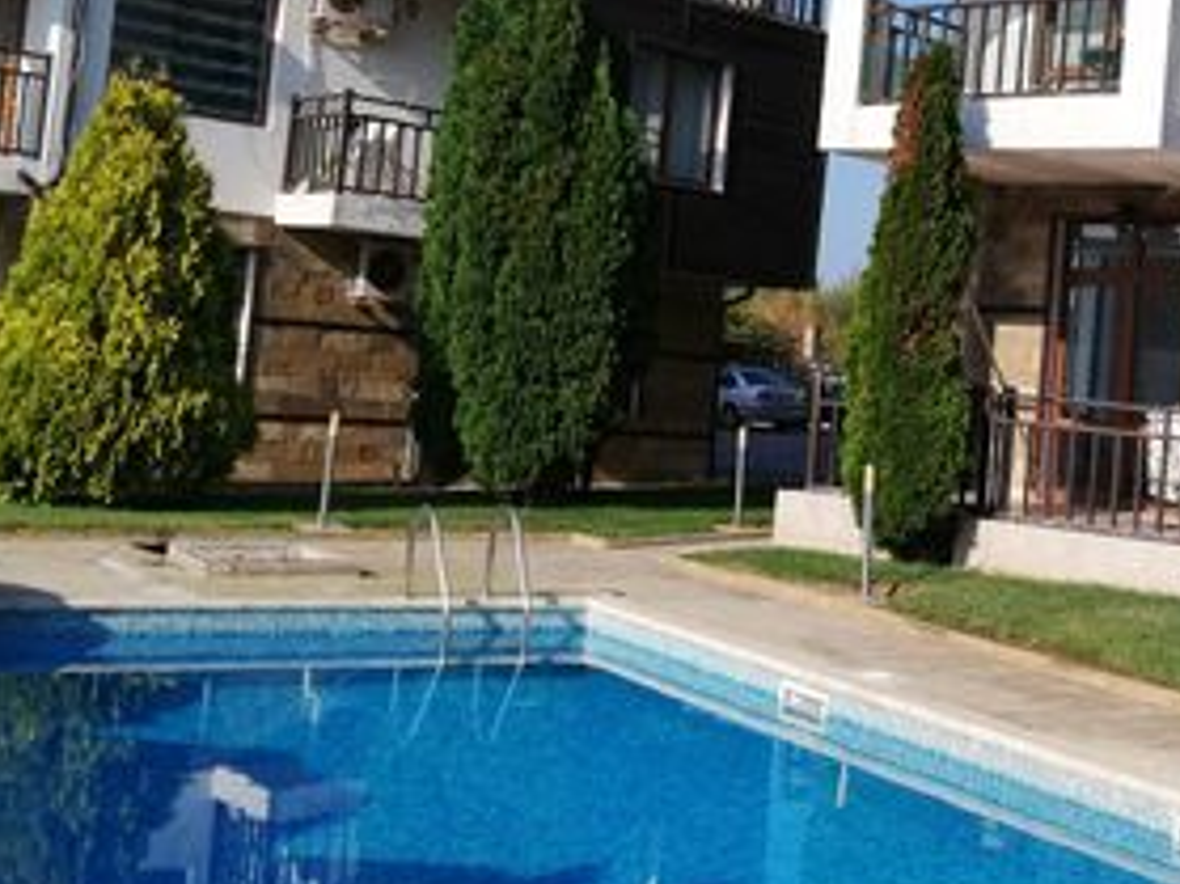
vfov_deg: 25.9
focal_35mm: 56
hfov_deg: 33.5
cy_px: 271
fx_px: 1908
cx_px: 914
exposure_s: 1/1016
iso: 50
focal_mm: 3.81
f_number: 2.2
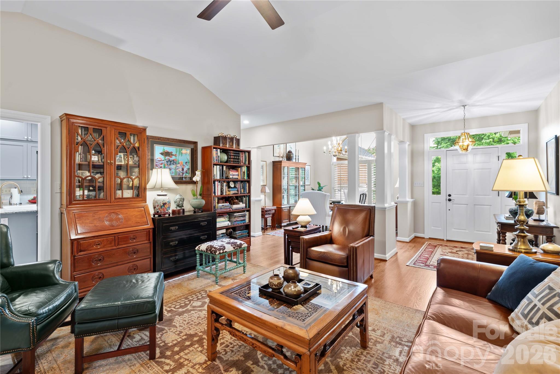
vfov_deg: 73.7
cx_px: 280
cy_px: 187
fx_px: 249
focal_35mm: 16
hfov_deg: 96.7
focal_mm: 16
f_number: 8
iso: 100
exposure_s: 1.6
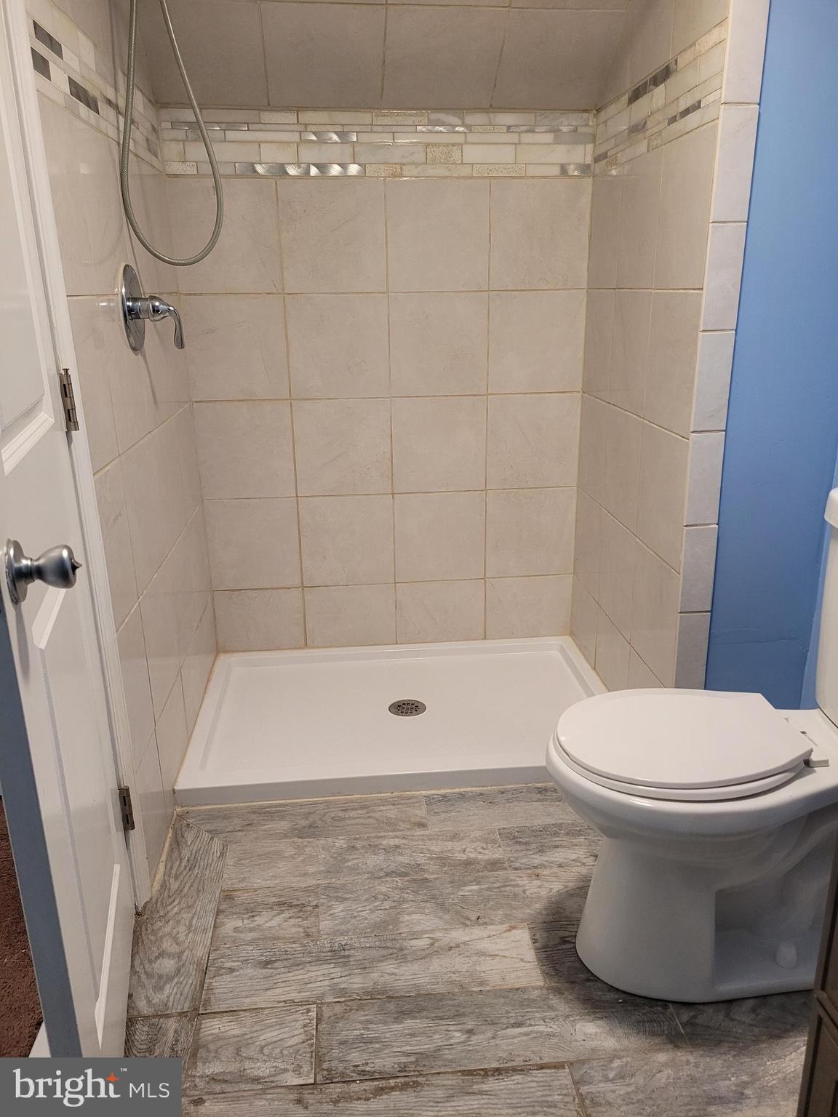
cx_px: 419
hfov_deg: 53.1
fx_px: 839
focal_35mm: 26
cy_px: 558
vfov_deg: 67.3
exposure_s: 1/119
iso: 250
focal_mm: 5.4
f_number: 1.8
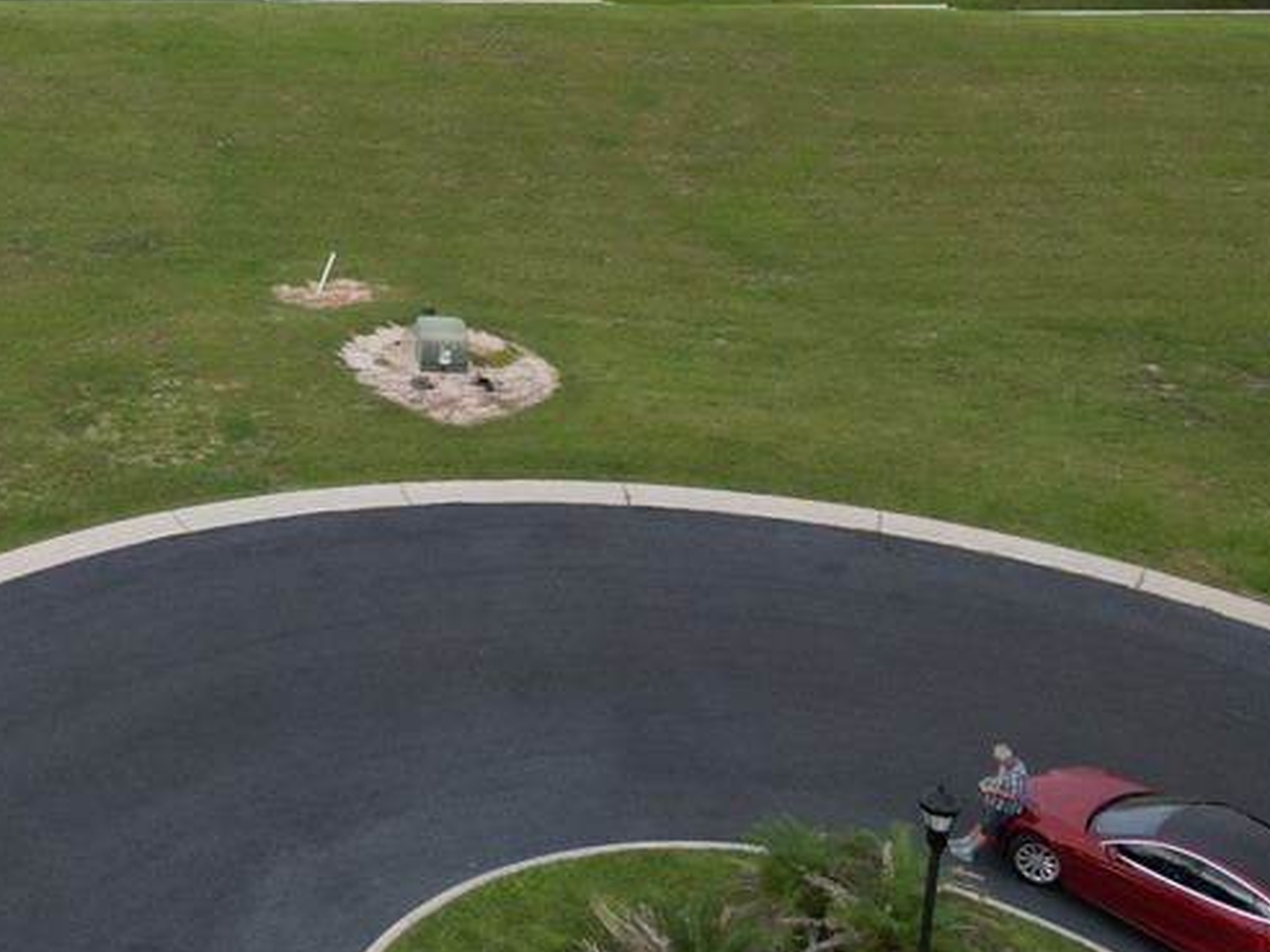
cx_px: -54
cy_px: -175
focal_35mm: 78
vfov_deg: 18.0
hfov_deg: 23.7
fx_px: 2862
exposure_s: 1/1500
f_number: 1.7
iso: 130
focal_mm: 6.72
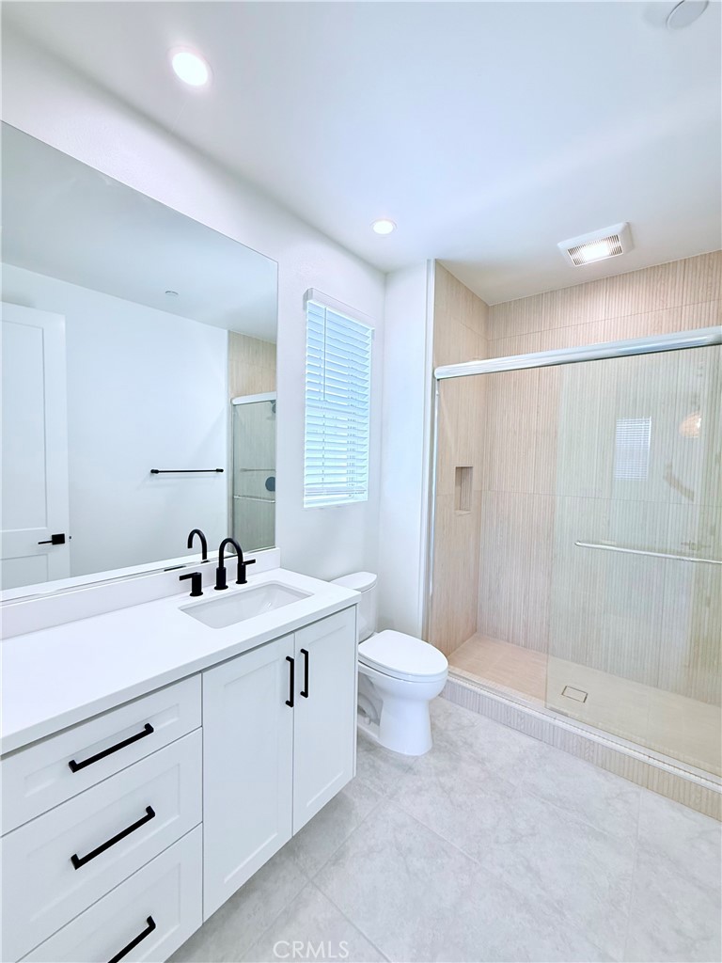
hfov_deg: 85.7
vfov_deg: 102.1
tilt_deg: -2.4
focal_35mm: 14
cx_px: 361
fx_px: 389
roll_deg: -2.7
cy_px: 482
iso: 250
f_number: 2.2
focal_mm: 2.22
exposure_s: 1/120
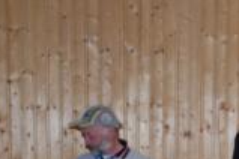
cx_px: 198
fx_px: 617
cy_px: 224
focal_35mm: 93
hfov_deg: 21.6
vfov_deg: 14.0
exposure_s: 1/60
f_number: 4
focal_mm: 22
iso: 400
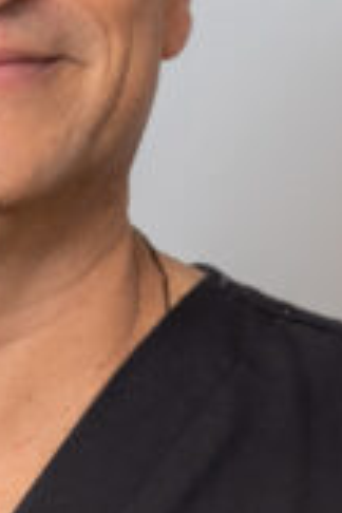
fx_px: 6312
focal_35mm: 443
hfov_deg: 3.1
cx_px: -154
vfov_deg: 4.6
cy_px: 732
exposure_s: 1/160
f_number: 3.5
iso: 500
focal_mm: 70
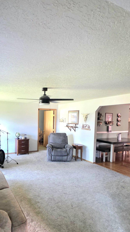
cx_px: 35
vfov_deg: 83.5
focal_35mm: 21
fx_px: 129
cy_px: 129
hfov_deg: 51.6
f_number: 1.9
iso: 500
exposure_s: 1/60.2
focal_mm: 2.2
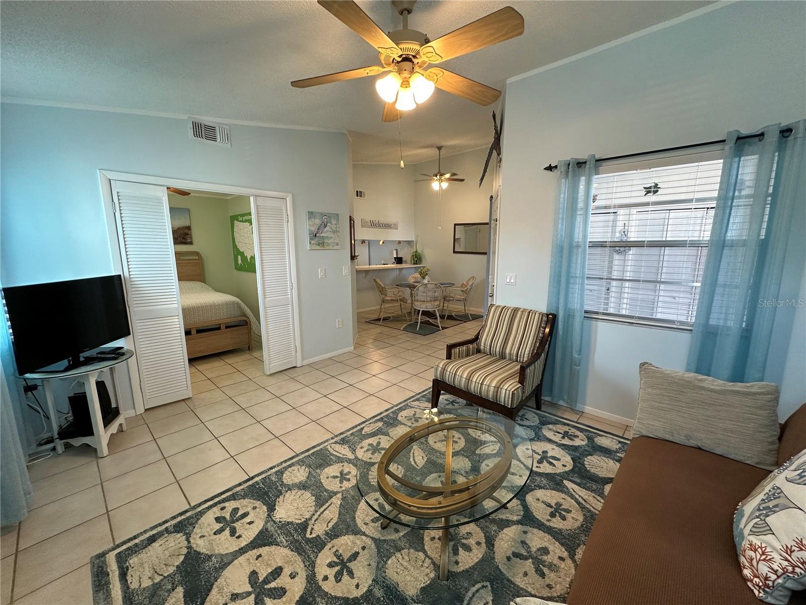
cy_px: 302
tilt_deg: -9.2
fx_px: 326
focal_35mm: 14
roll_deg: -0.4
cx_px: 403
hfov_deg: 102.1
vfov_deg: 85.7
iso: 160
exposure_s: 1/60
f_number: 2.2
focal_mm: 2.22
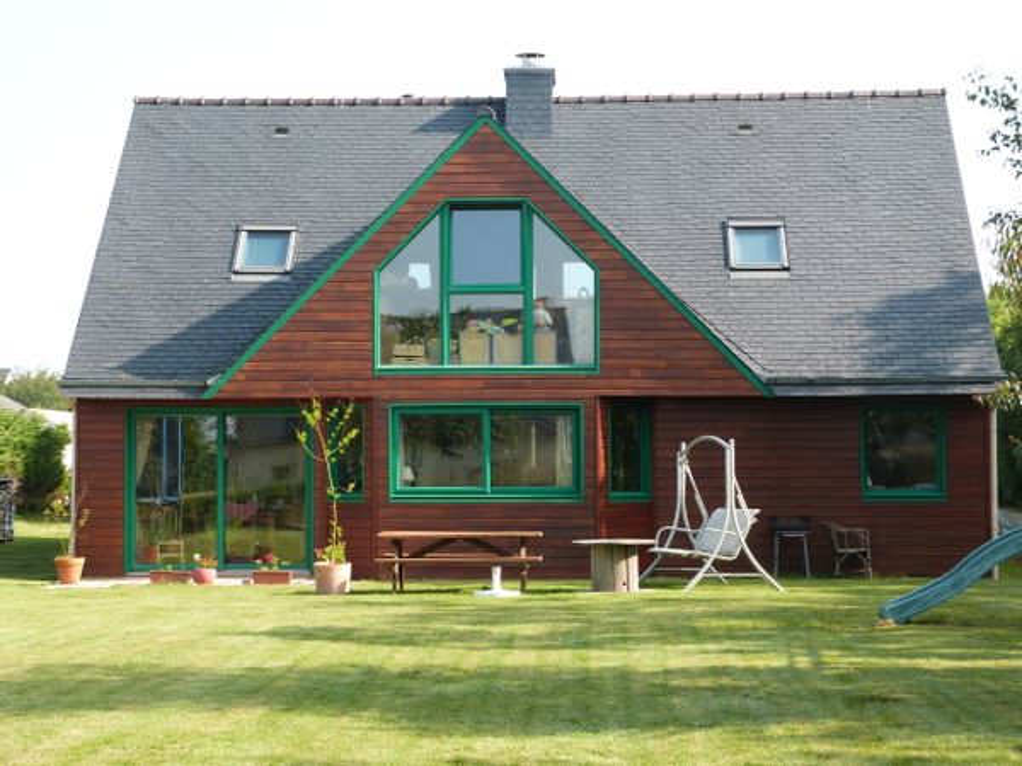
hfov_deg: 27.0
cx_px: 511
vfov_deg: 20.4
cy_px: 383
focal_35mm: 72
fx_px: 2126
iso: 100
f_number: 4
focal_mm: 12.9
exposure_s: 1/200
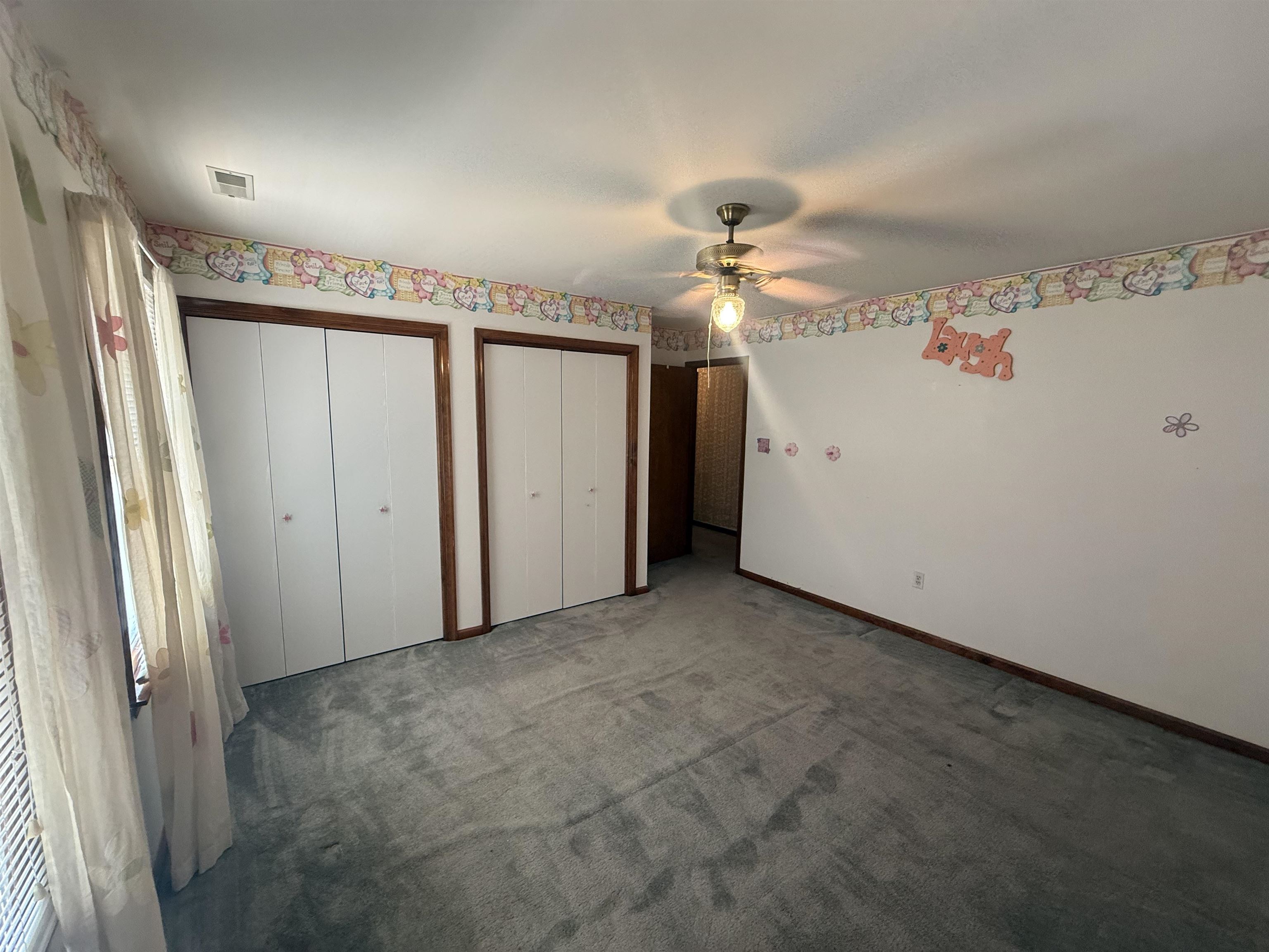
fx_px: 513
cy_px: 476
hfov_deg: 102.1
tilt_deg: -6.4
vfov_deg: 85.7
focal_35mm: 14
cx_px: 634
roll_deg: -0.5
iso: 200
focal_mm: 2.22
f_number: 2.2
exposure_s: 1/60
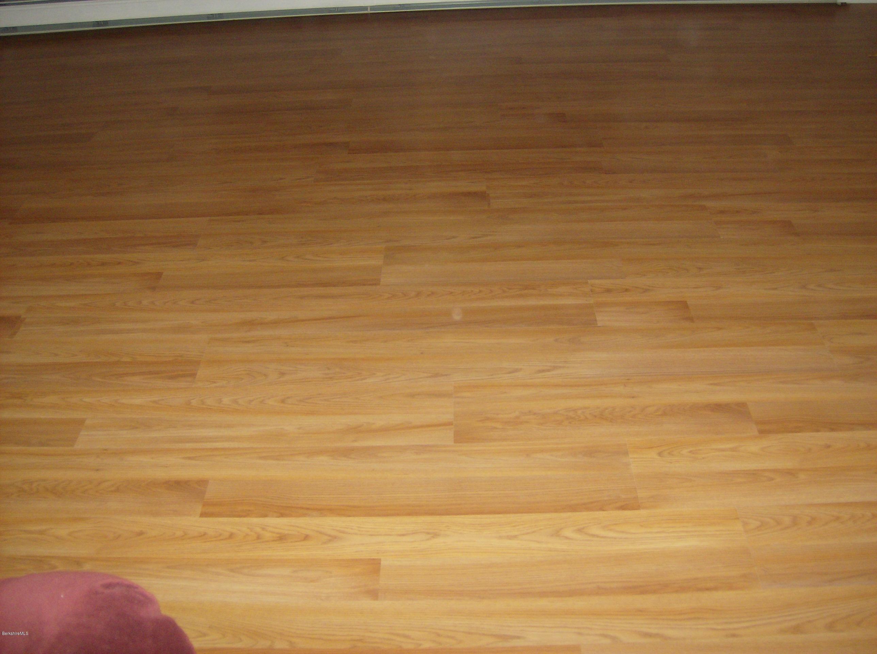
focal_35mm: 36
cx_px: 438
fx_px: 910
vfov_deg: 39.5
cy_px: 327
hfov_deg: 51.5
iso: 200
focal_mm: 6
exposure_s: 1/60
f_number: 2.8
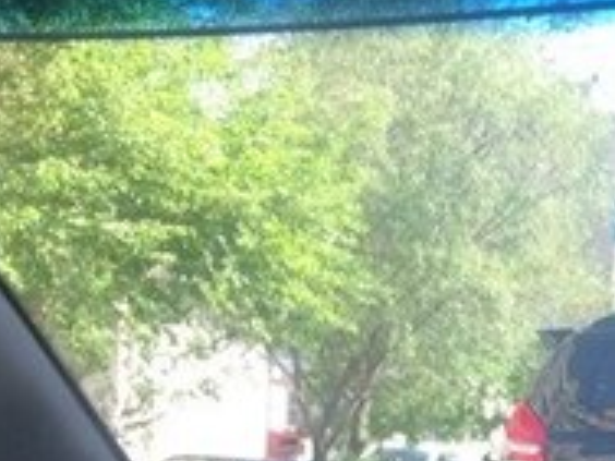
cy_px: 662
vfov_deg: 13.7
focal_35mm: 102
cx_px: 955
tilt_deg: -3.7
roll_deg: -3.6
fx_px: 1812
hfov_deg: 17.2
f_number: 2.2
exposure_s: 1/154
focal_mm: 4.15
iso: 32
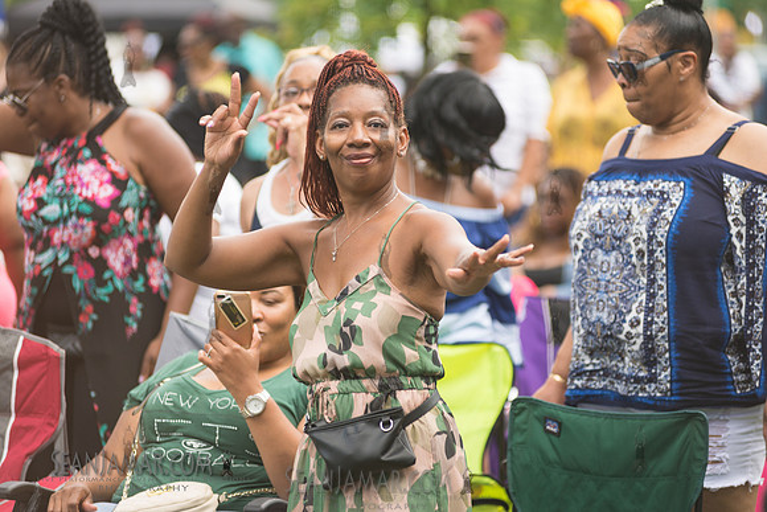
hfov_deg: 11.1
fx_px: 3942
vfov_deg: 7.4
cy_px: 256
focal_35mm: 185
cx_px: 384
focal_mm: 185
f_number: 4
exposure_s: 1/200
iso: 400
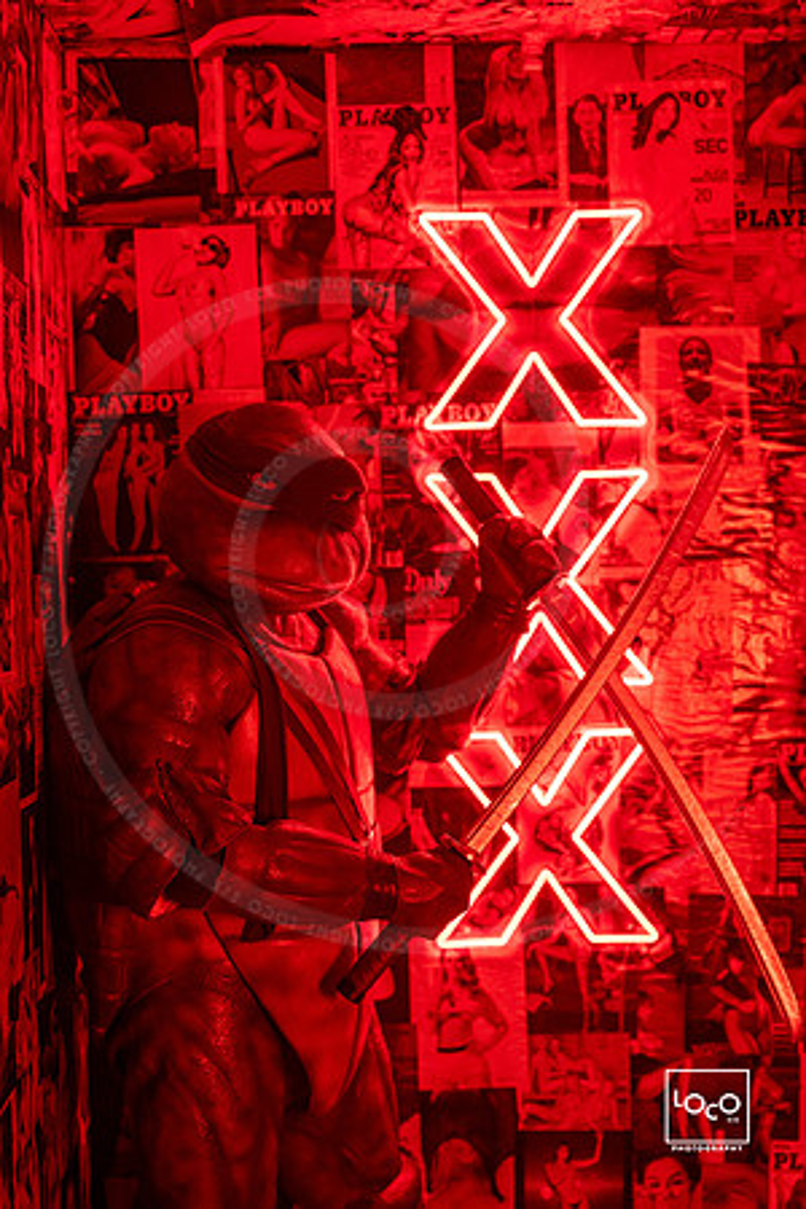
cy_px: 604
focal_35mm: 50
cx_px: 403
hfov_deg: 27.0
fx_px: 1679
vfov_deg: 39.6
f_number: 1.8
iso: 1000
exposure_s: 1/250
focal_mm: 50
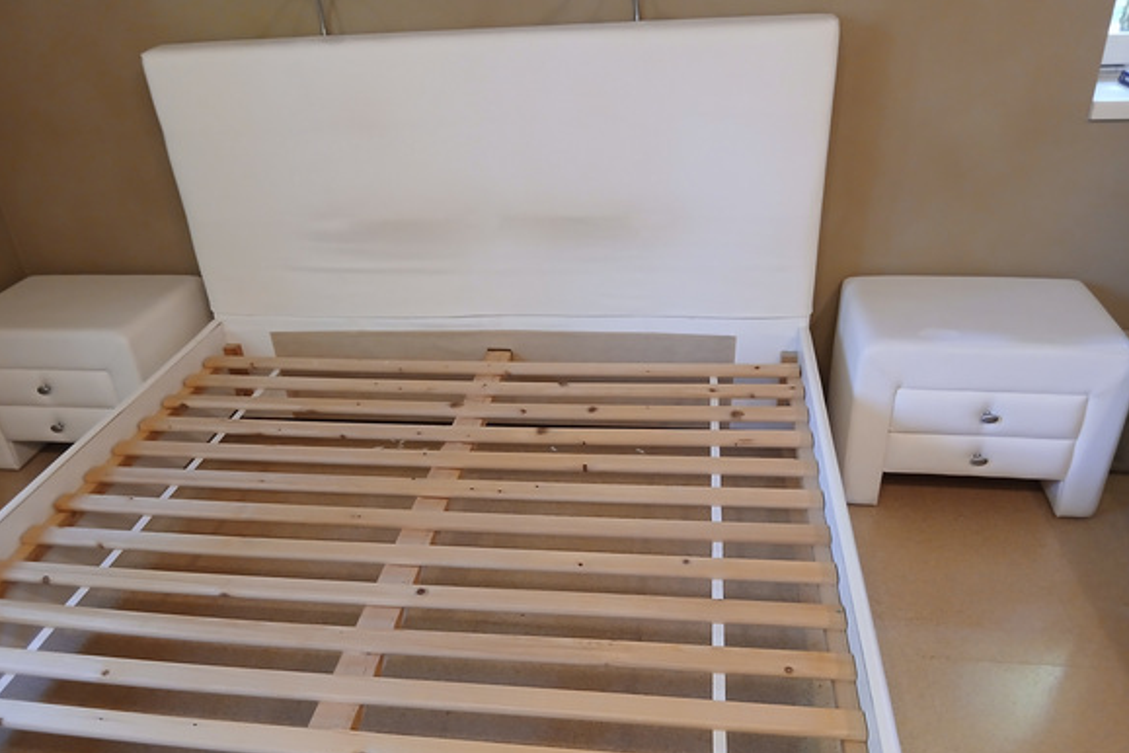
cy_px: 423
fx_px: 878
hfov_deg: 65.5
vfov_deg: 46.3
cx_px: 550
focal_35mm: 28
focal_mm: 3.98
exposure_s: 1/25
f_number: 1.8
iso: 400
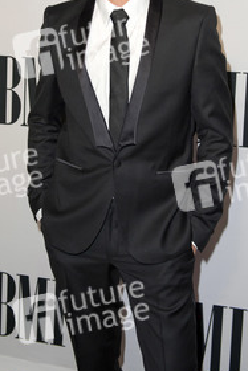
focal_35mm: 50
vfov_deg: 39.0
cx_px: 120
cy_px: 114
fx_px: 516
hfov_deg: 27.0
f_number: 4
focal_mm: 35
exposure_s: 1/400
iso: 500
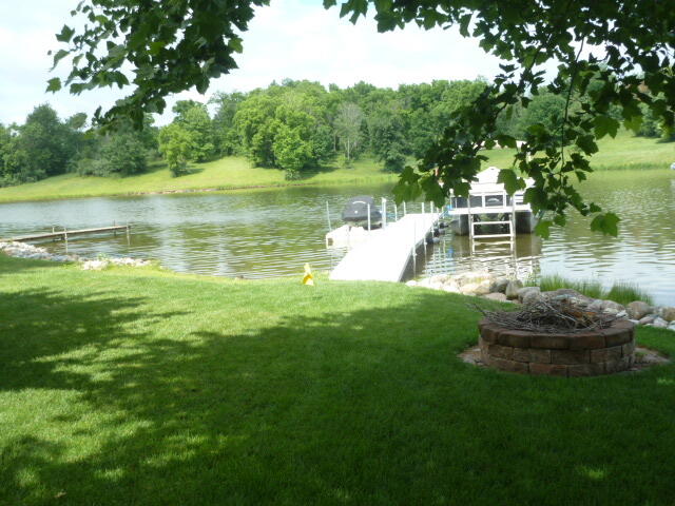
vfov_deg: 34.3
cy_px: 253
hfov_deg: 44.8
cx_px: 338
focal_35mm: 42
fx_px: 819
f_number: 4
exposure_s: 1/250
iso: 80
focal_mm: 6.9
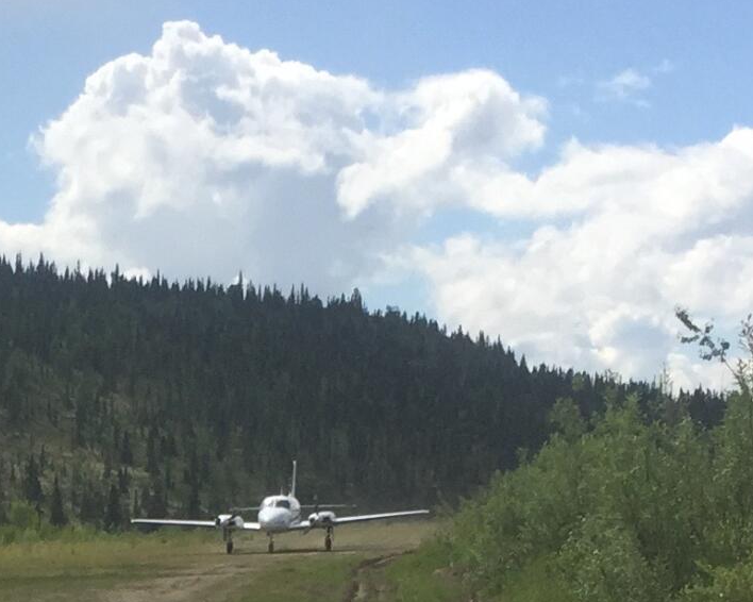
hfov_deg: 15.3
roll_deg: +4.1
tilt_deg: -11.0
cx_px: -215
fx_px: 2674
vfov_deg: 12.0
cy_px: 1037
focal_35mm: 120
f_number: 2.2
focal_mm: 4.15
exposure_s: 1/2639
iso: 32
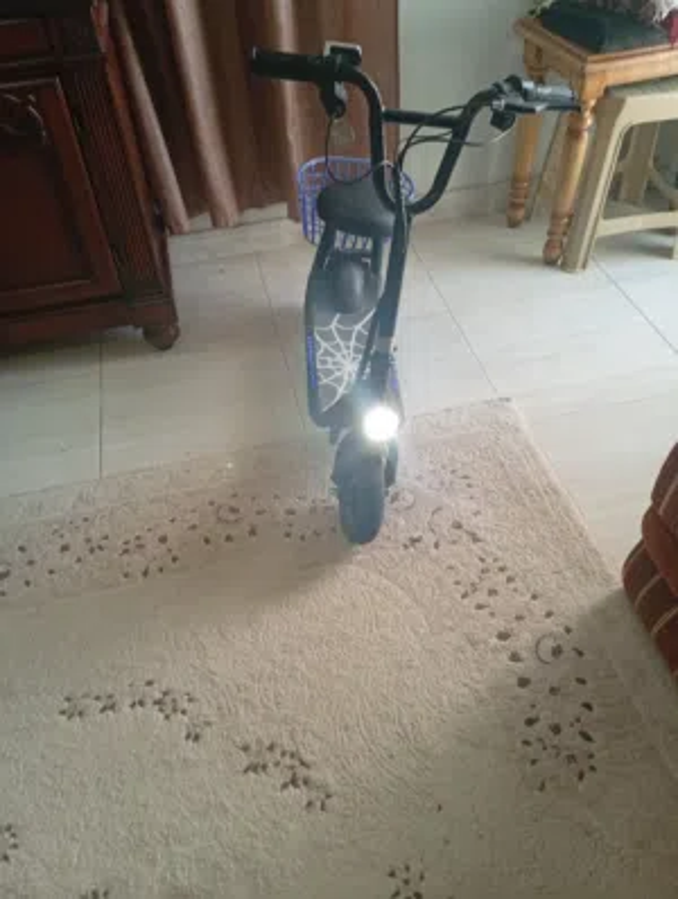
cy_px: 450
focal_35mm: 27
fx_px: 703
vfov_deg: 65.2
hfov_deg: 51.5
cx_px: 339
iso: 233
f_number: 1.8
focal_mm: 3.98
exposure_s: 1/50
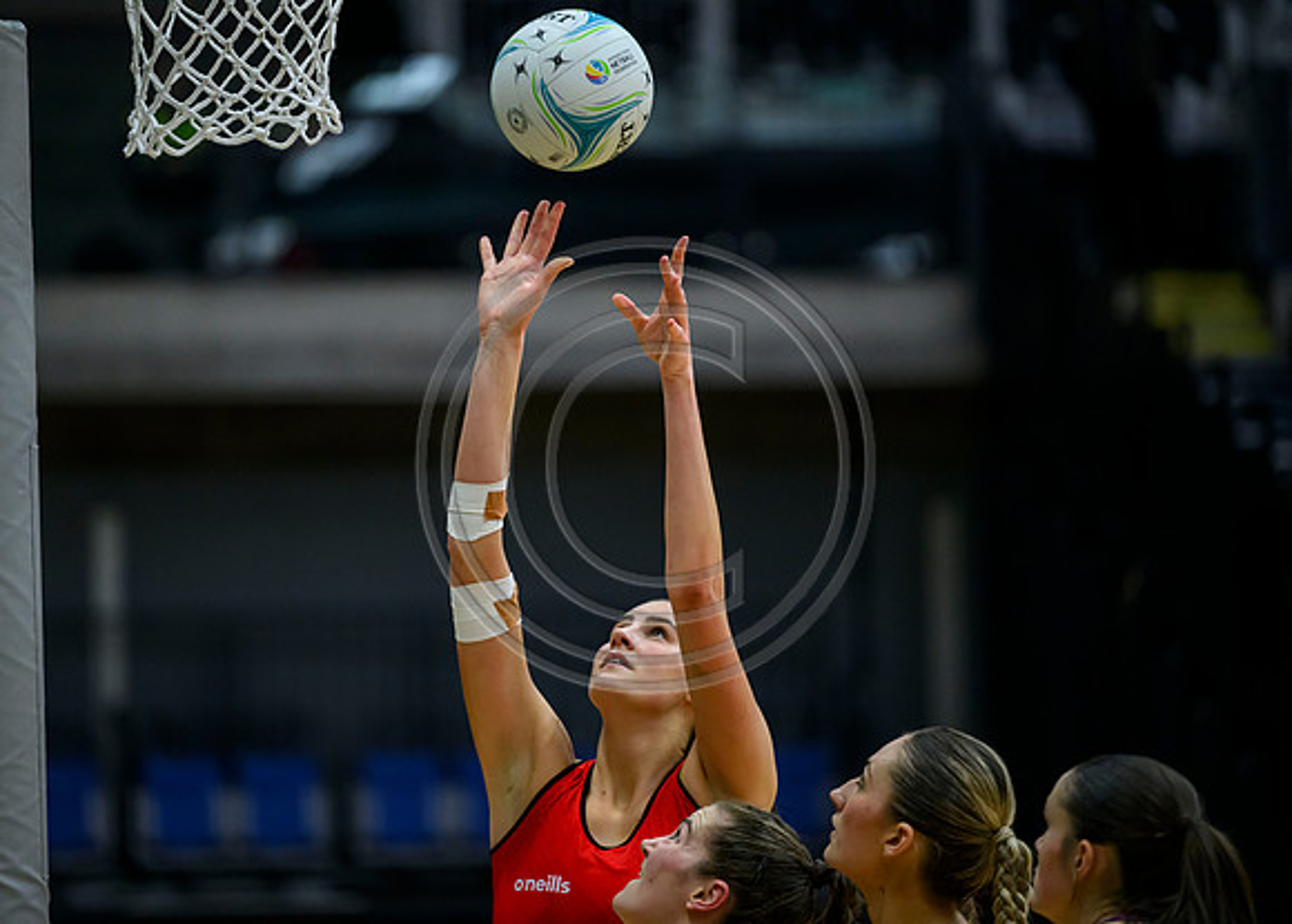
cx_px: 598
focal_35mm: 210
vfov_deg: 6.9
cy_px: 462
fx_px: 7709
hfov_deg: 9.6
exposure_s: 1/1250
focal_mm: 200
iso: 5000
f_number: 2.8
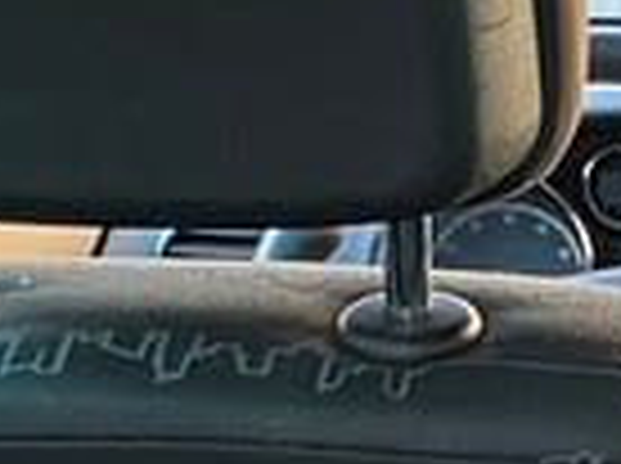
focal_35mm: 208
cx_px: 1044
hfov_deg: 9.2
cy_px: 234
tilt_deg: -10.7
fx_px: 3725
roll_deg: -0.5
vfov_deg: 7.1
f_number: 1.8
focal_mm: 3.99
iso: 125
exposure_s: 1/60
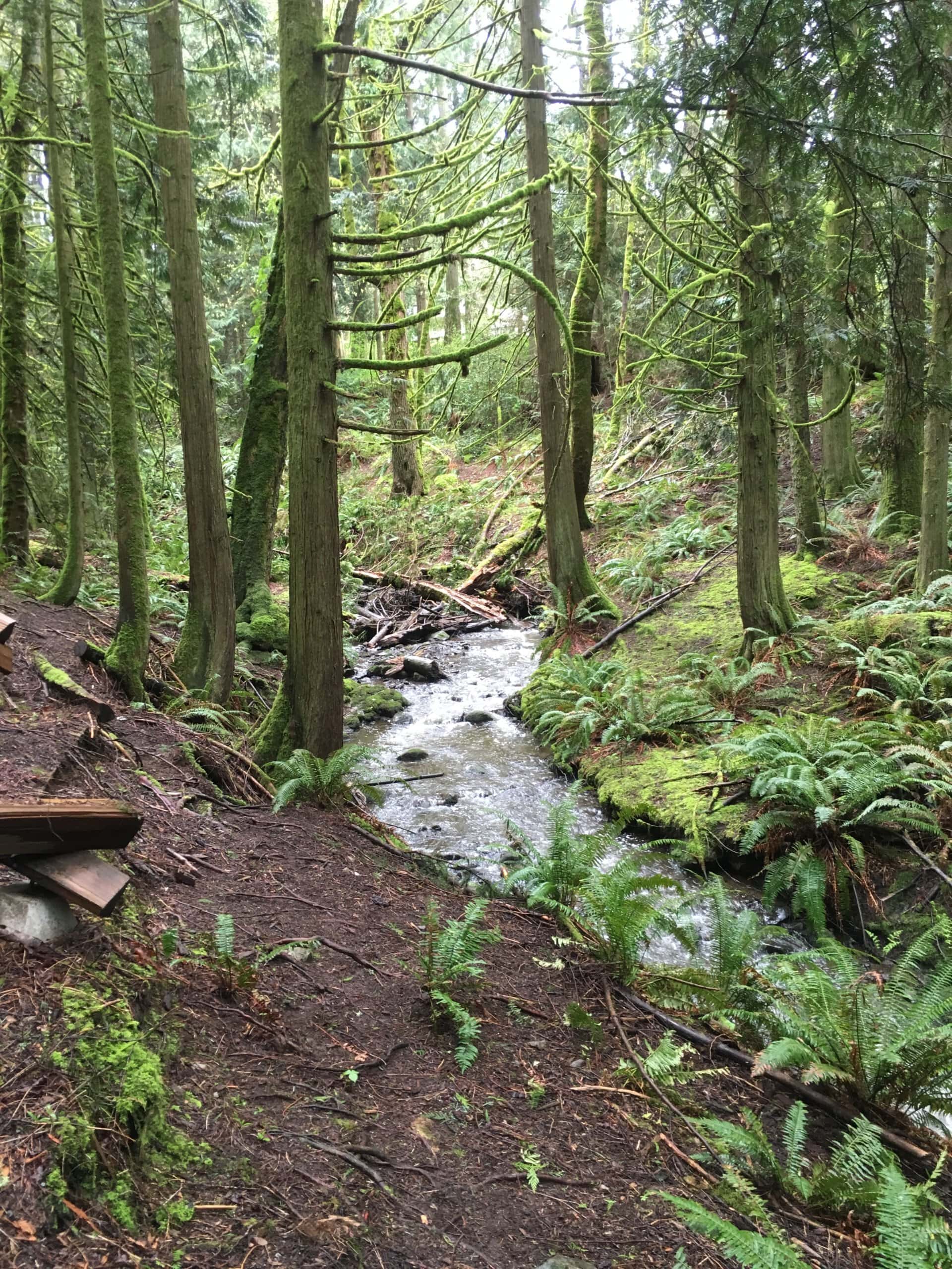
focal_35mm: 29
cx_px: 476
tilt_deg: -8.8
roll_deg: +1.9
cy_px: 634
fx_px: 1063
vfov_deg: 61.7
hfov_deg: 48.2
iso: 80
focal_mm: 4.15
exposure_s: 1/30
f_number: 2.2
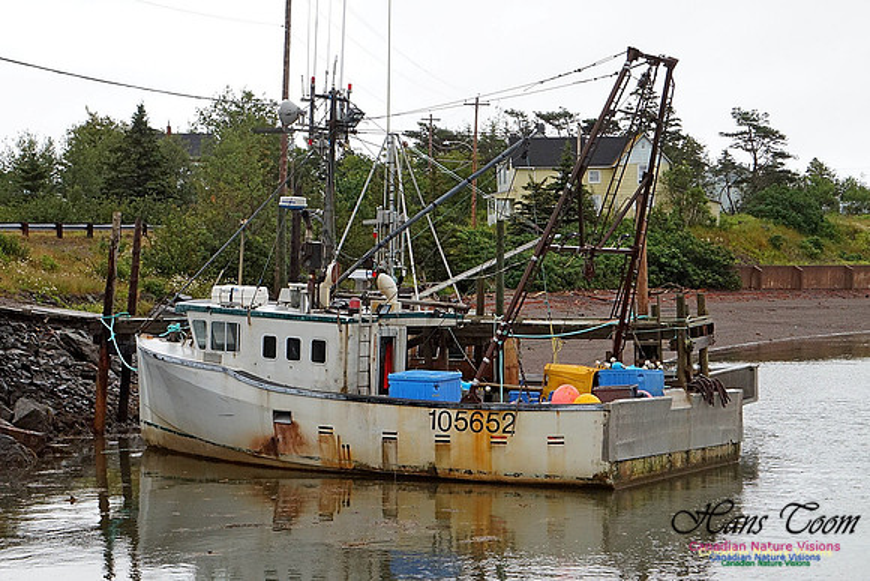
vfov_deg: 16.6
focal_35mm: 82
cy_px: 290
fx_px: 1994
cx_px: 435
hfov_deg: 24.6
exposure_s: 1/80
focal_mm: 55
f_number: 13
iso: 1000
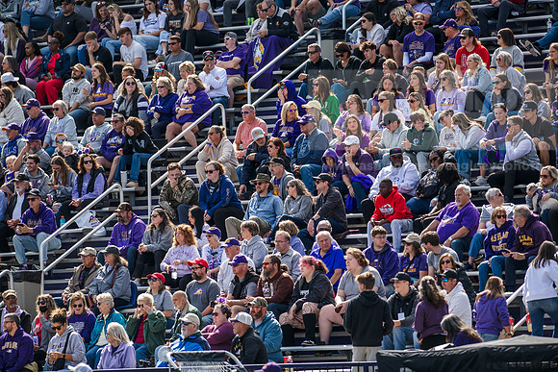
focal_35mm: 300
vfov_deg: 4.6
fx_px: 4651
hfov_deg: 6.9
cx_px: 279
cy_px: 186
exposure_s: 1/2000
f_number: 3.5
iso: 250
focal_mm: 300
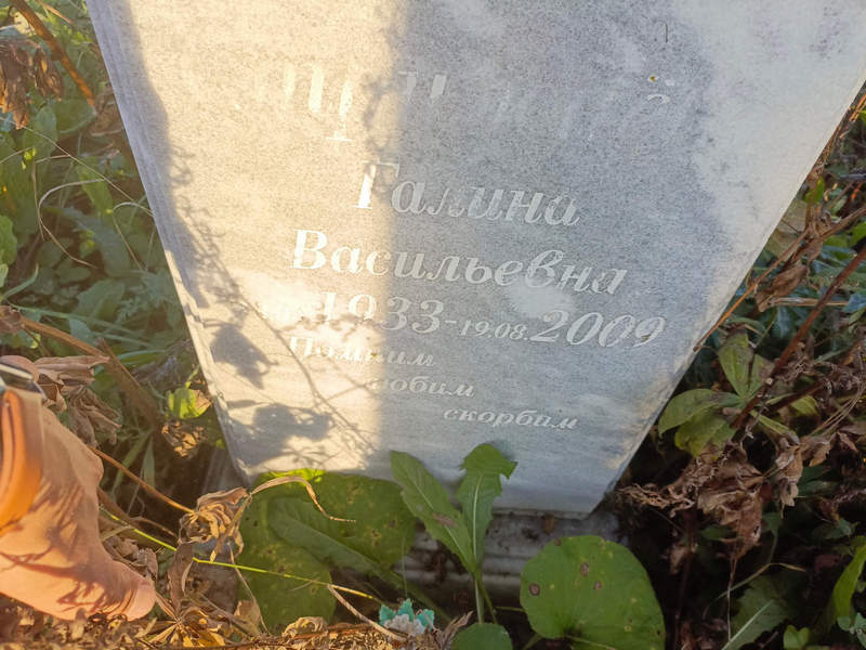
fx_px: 625
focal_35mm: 25
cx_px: 433
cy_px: 325
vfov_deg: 54.9
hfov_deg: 69.4
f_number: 1.69
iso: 113
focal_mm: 4.76
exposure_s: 1/417
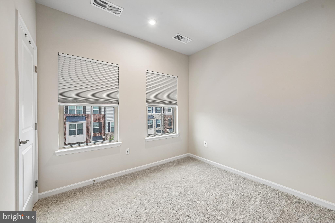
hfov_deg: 104.3
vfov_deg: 81.2
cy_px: 112
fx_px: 130
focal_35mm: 14
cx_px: 168
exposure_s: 1/15
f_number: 8
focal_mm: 14
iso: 180
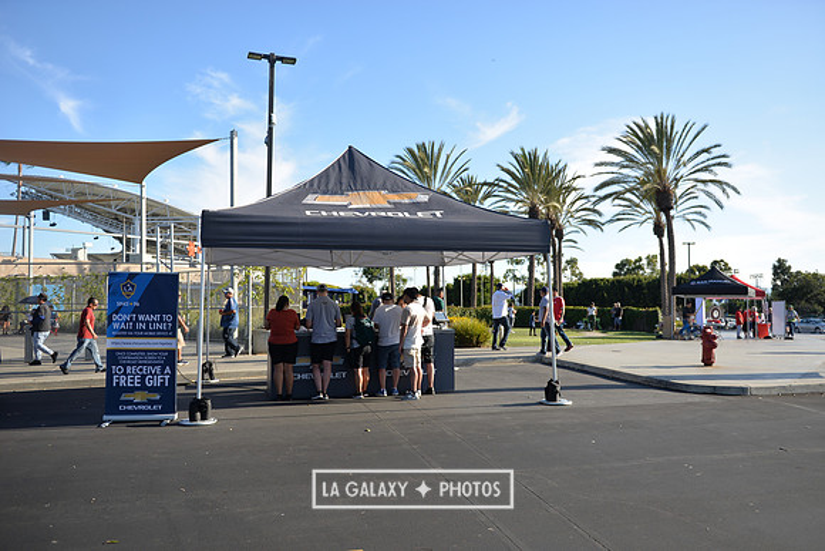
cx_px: 412
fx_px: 665
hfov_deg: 63.6
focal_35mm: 29
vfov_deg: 45.0
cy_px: 276
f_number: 2.8
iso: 100
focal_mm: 29
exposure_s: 1/1250
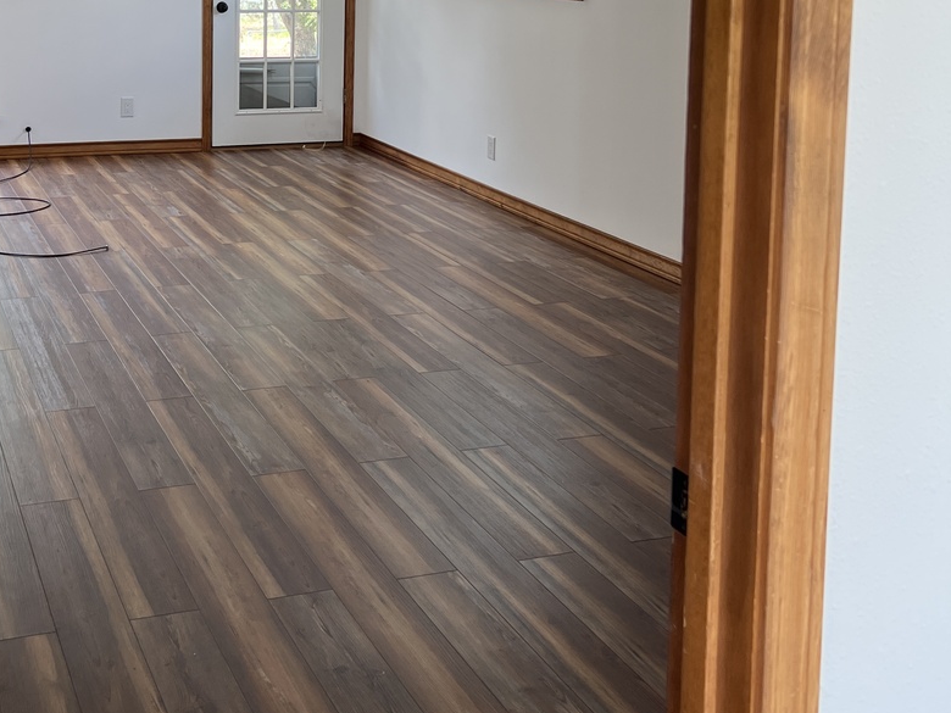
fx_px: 1319
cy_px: 49
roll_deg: -1.4
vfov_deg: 28.9
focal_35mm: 48
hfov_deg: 39.1
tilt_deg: -5.9
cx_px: 296
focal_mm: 5.7
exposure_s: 1/121
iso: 40
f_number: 1.5
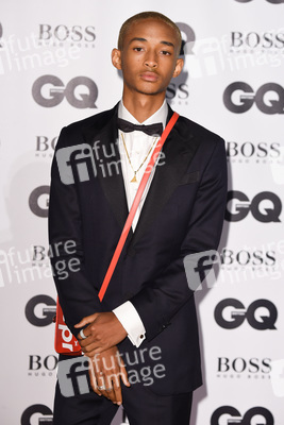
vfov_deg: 14.6
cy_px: 212
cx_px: 142
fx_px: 1655
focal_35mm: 140
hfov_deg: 9.8
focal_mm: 140
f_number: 5.6
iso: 800
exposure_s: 1/250
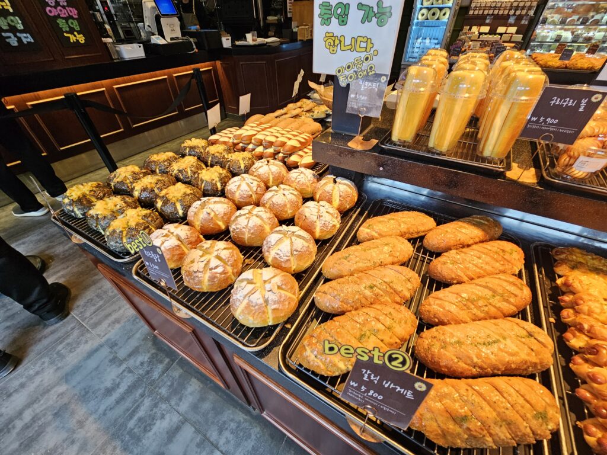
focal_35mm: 13
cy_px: 228
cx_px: 304
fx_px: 228
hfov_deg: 106.2
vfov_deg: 89.9
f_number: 2.2
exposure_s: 1/60
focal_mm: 2.2
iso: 80
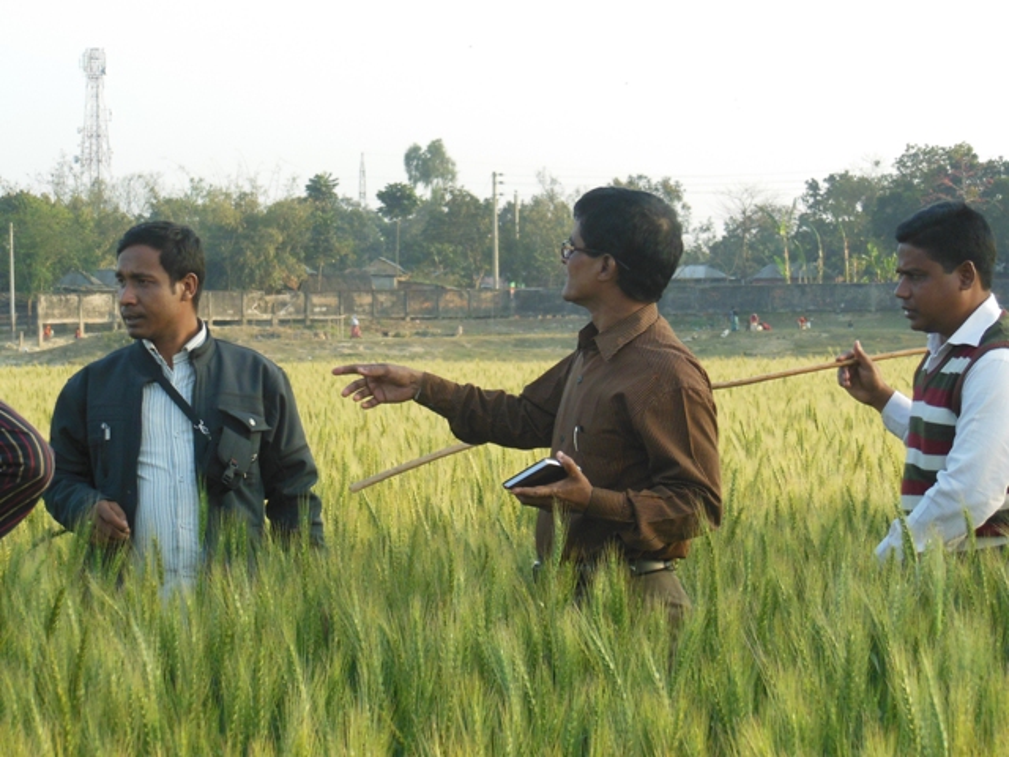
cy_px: 378
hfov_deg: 15.9
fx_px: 3614
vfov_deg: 12.0
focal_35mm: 124
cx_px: 504
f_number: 5.7
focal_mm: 22.1
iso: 400
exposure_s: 1/250
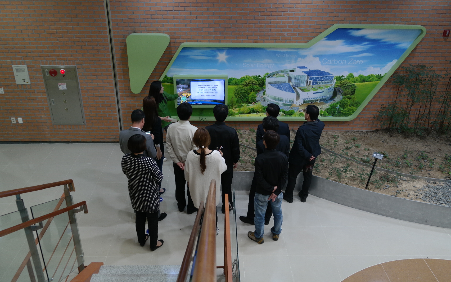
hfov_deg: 61.2
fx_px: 381
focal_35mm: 31
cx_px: 225
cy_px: 139
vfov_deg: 40.6
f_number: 3.5
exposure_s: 1/40
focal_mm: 20
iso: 400
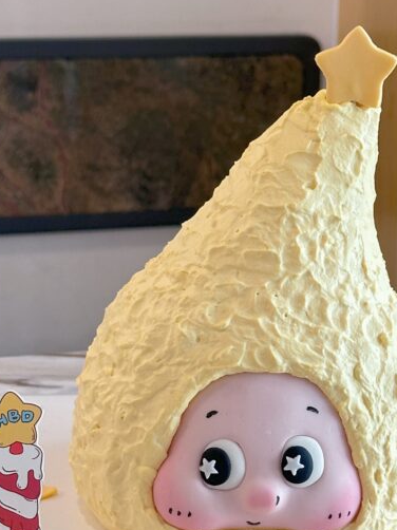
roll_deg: -0.8
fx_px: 1500
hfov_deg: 15.1
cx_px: 254
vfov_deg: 20.0
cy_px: 341
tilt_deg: -17.5
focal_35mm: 98
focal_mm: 6.86
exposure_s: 1/50
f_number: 1.78
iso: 100
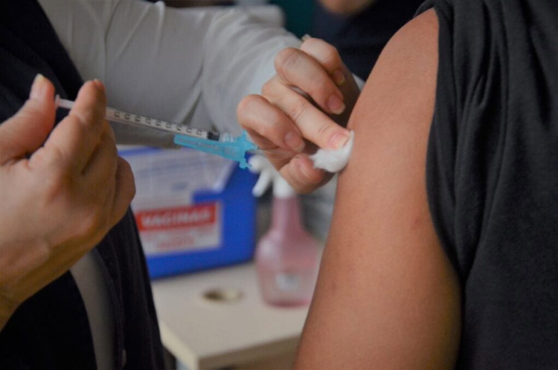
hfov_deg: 27.0
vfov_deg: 18.1
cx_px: 279
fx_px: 1160
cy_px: 185
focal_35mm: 75
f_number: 5
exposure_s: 1/125
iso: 640
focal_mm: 50
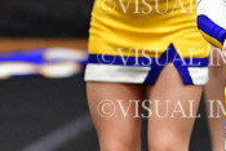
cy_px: -21
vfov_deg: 1.4
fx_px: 6233
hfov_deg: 2.1
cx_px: 284
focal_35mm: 992
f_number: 3.5
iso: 5000
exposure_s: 1/500
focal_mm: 200
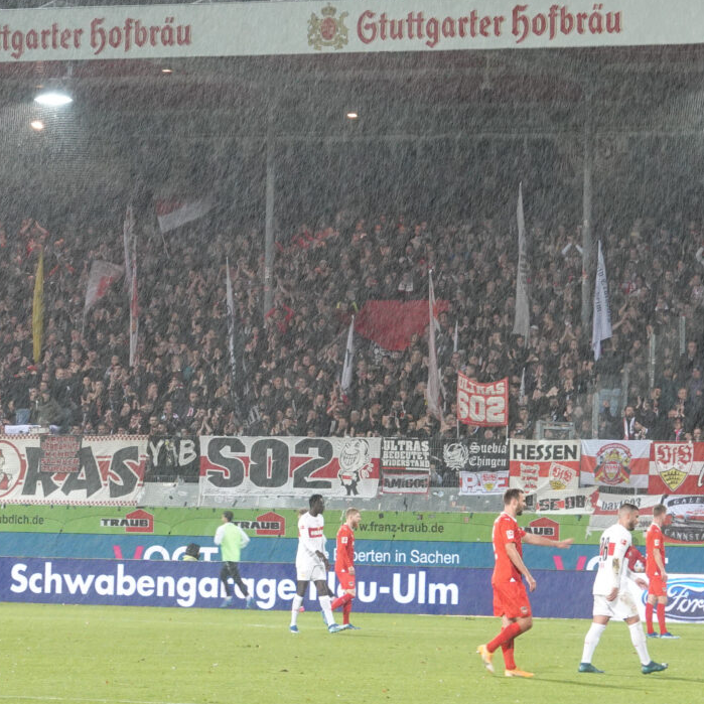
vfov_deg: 6.9
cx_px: 146
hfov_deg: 6.9
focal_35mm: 255
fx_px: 5867
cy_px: 217
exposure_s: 1/80
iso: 800
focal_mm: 47.94
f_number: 4
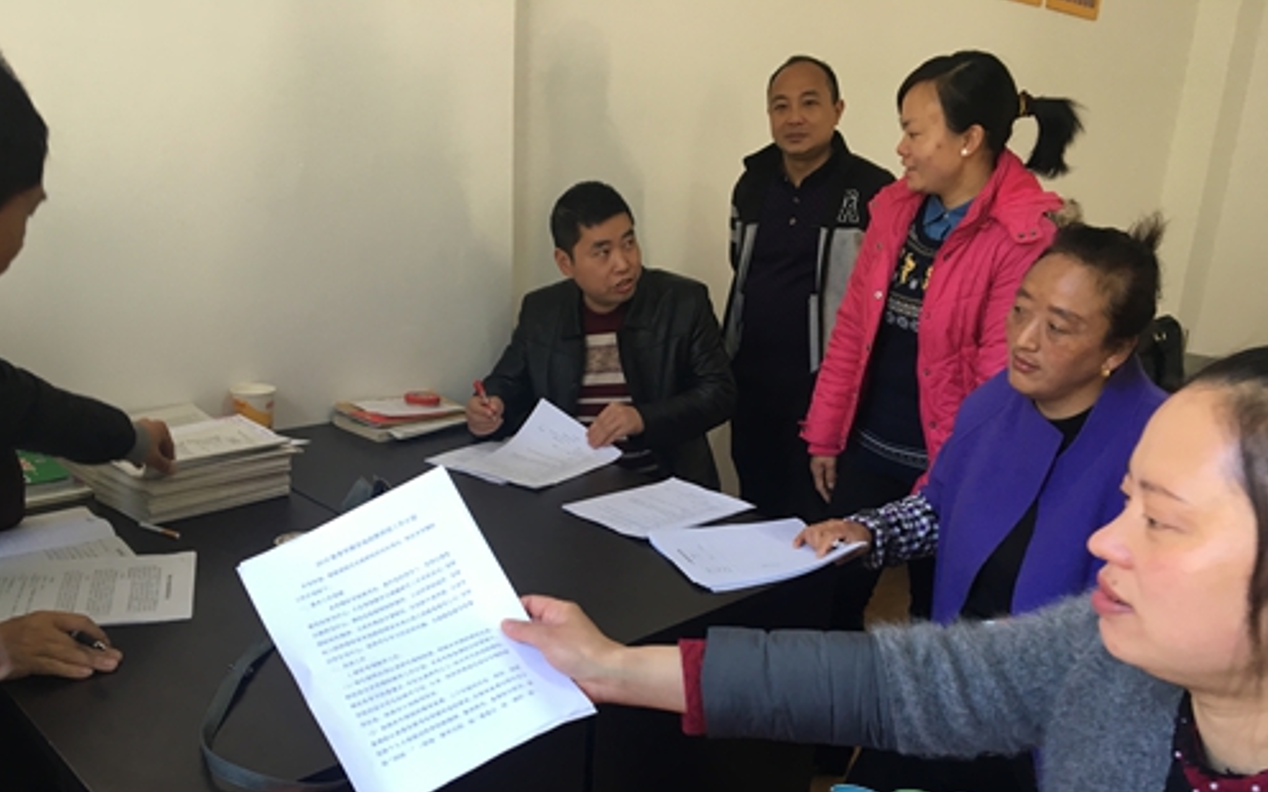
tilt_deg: -17.8
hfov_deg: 61.2
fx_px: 1071
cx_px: 631
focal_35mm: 31
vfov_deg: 40.4
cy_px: 476
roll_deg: -1.5
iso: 80
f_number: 2.2
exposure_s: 1/33
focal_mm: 4.15
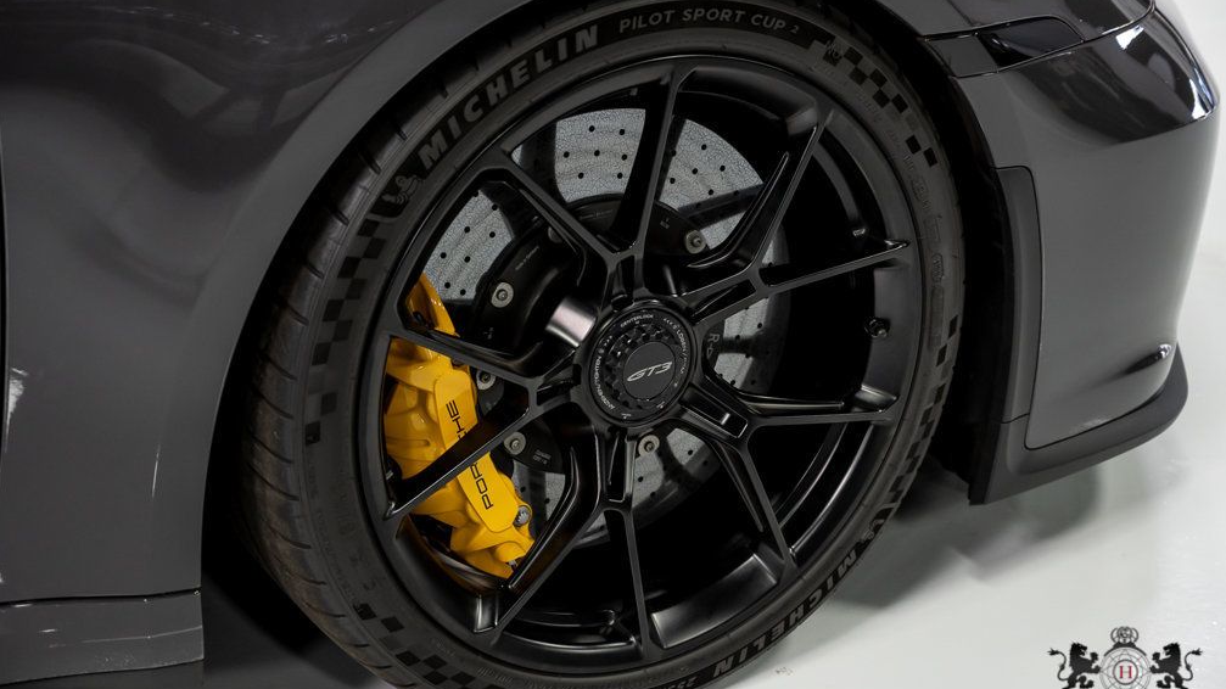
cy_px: 352
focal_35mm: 65
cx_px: 621
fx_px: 2113
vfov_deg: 18.5
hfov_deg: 32.4
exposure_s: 1/60
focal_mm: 61
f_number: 4
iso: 800
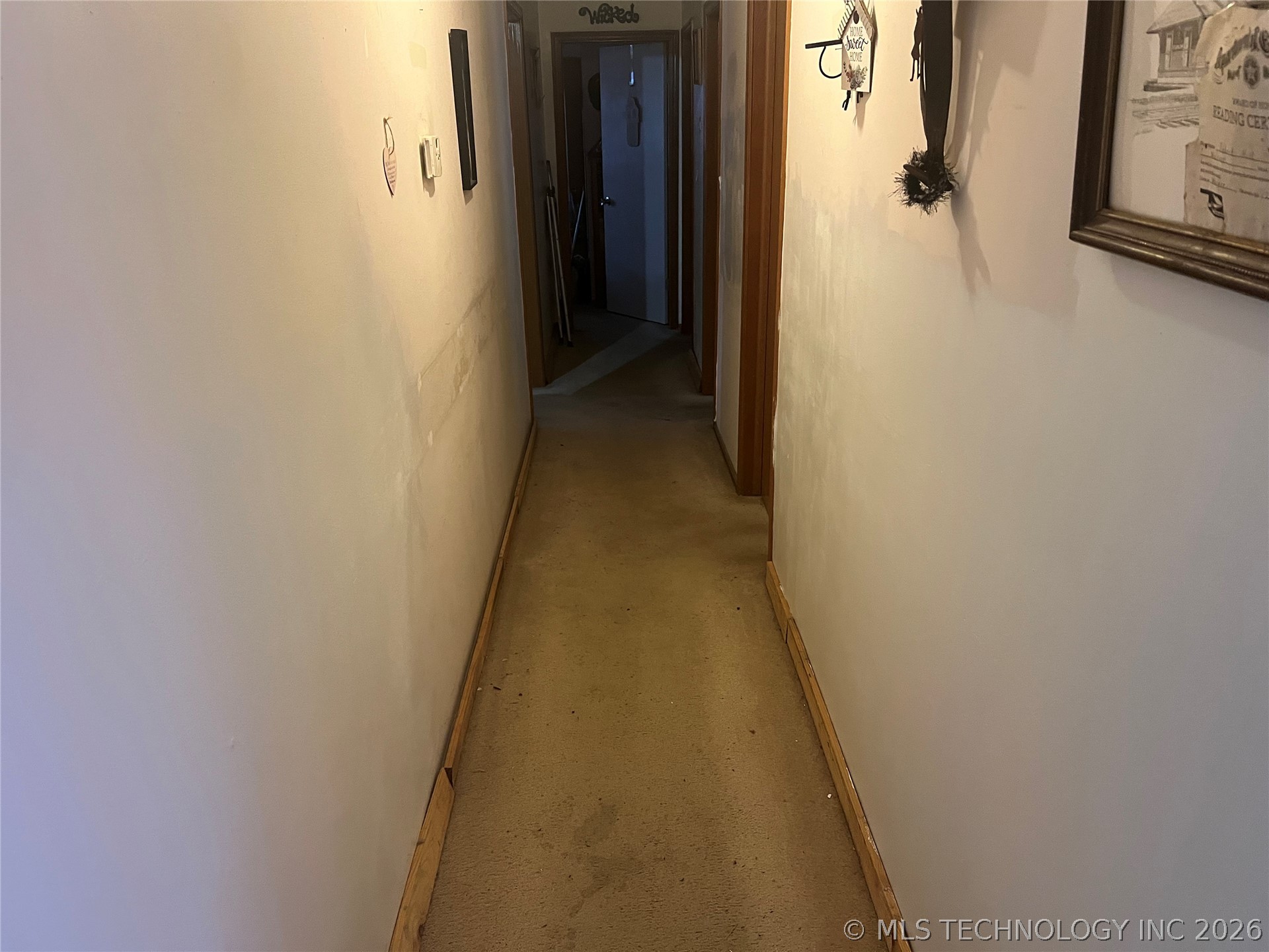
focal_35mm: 26
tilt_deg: -19.3
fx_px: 953
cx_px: 634
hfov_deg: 67.3
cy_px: 476
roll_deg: +1.8
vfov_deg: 53.1
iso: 400
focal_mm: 5.7
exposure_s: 1/60
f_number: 1.5
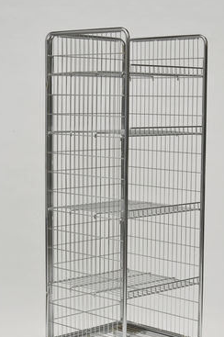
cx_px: 140
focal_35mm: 90
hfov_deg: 15.1
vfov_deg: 22.6
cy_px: 190
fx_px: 842
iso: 200
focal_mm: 66
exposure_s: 1/1.6
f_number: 18
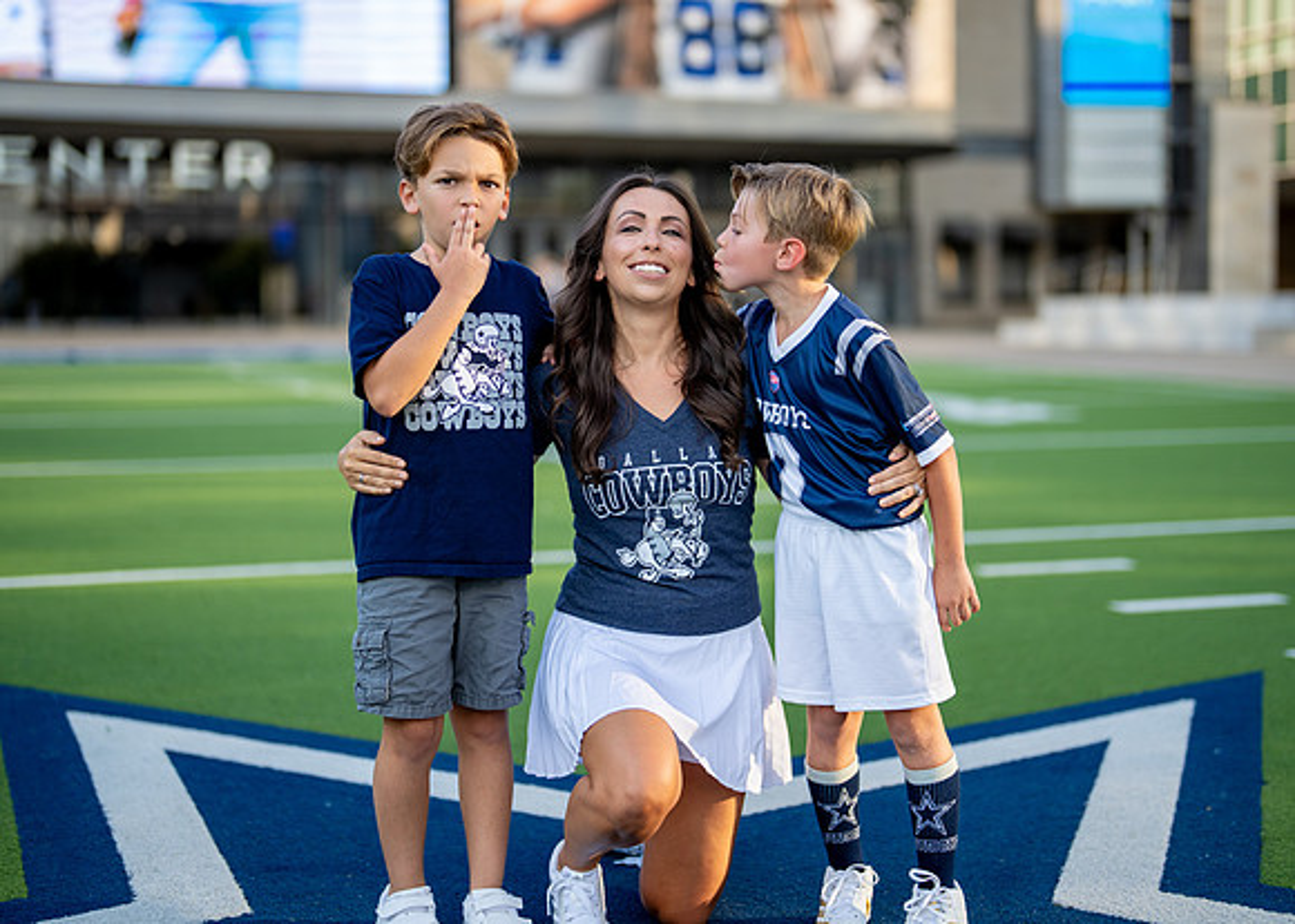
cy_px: 413
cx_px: 687
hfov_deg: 33.7
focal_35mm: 58
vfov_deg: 24.4
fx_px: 2138
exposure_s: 1/2000
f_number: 1.2
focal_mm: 50
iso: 100
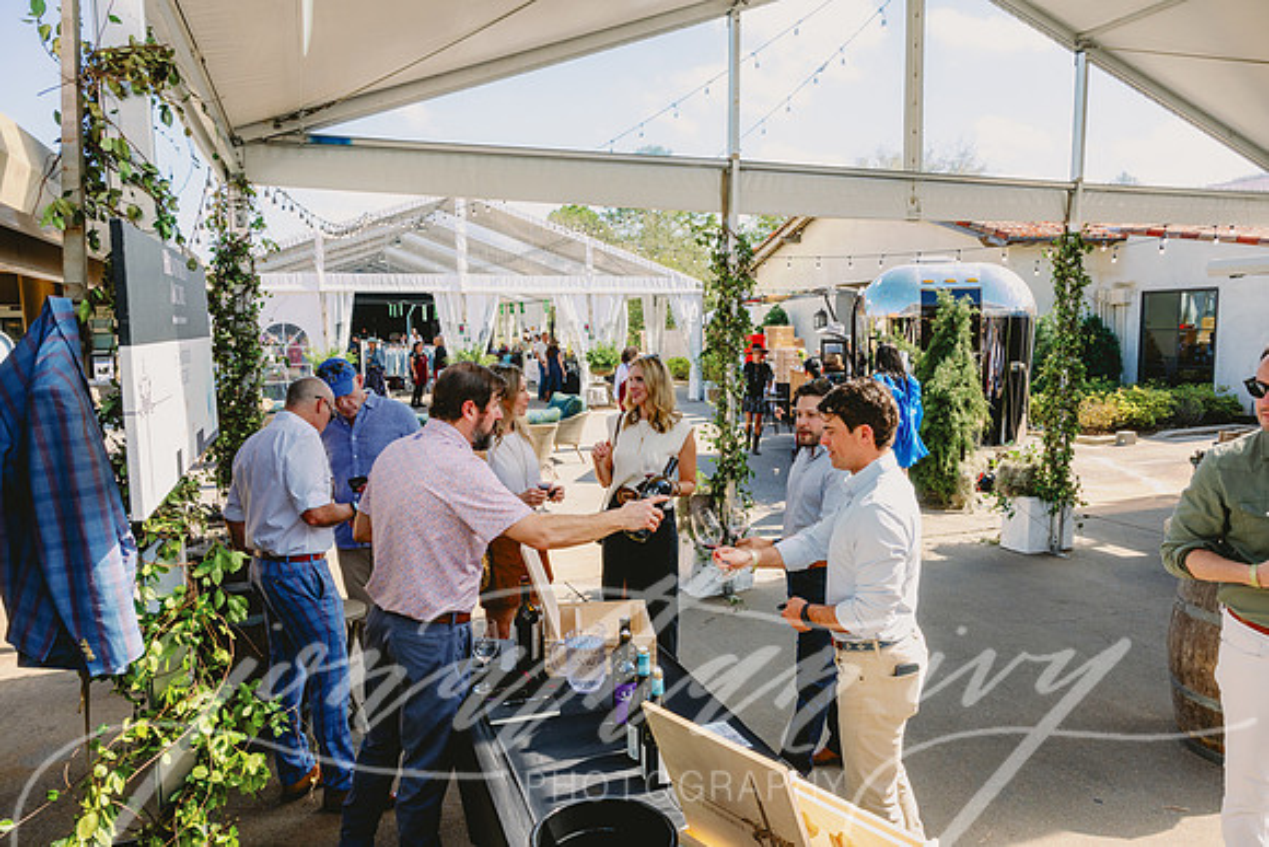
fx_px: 846
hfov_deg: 73.7
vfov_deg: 53.2
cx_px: 634
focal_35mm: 24
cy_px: 424
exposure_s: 1/400
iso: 400
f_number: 7.1
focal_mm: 24
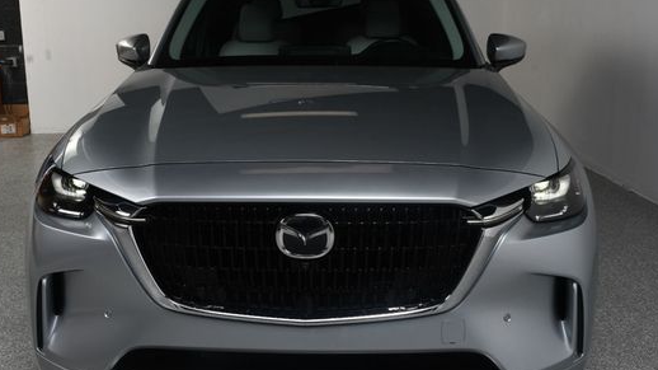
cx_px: 307
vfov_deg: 27.1
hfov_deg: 46.4
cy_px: 181
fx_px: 767
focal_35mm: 44
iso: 100
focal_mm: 23
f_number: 13
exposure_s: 1/160
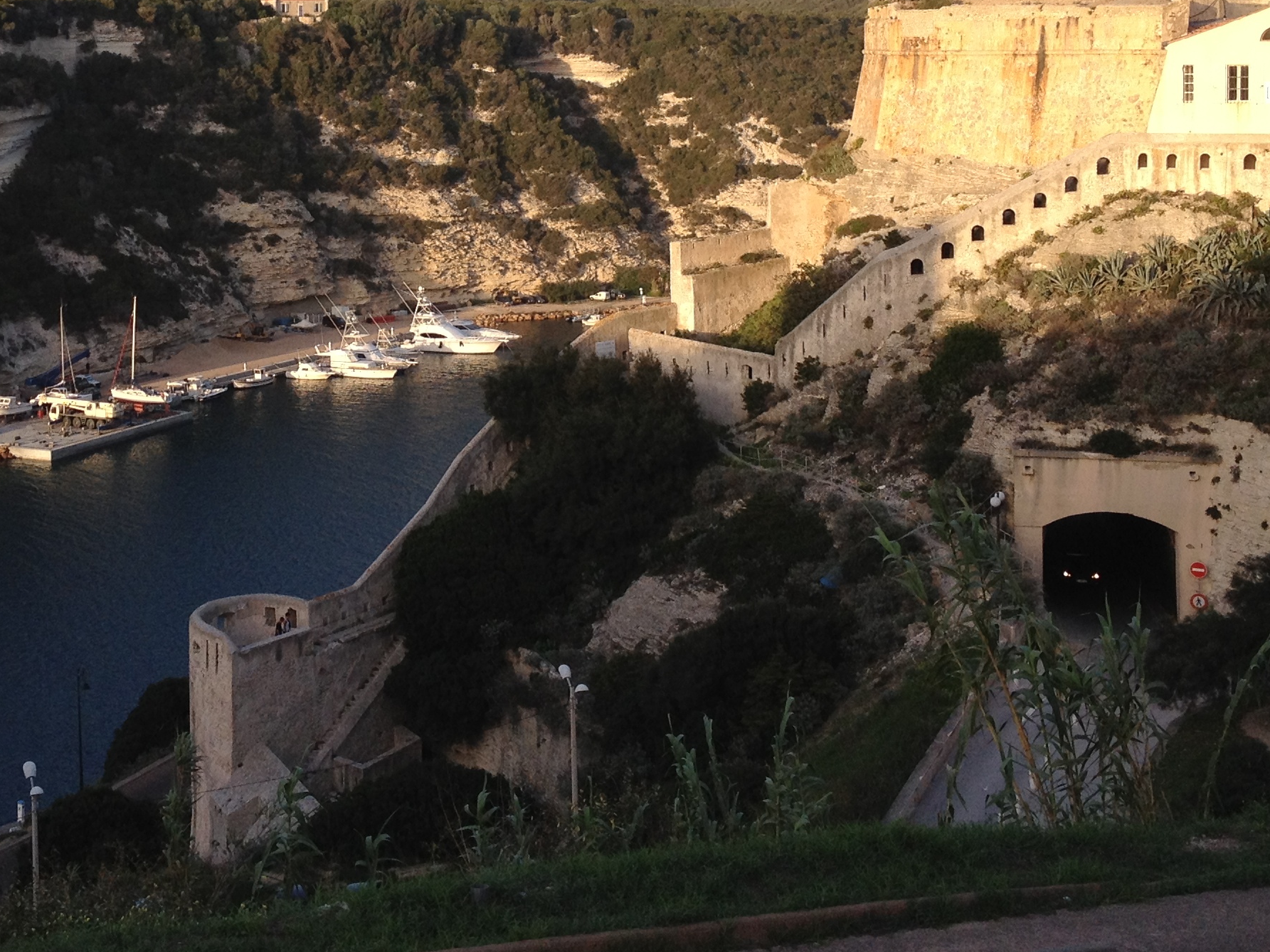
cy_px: 156
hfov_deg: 30.1
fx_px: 2348
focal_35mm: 64
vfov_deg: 22.5
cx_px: 435
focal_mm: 4.28
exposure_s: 1/708
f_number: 2.4
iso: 64
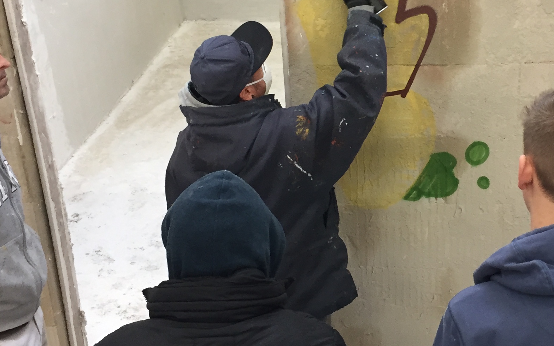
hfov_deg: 31.5
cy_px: 129
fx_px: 966
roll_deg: +0.6
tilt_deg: -23.8
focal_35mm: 64
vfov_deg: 20.3
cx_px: 412
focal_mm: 4.15
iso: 125
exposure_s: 1/33
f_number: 2.2
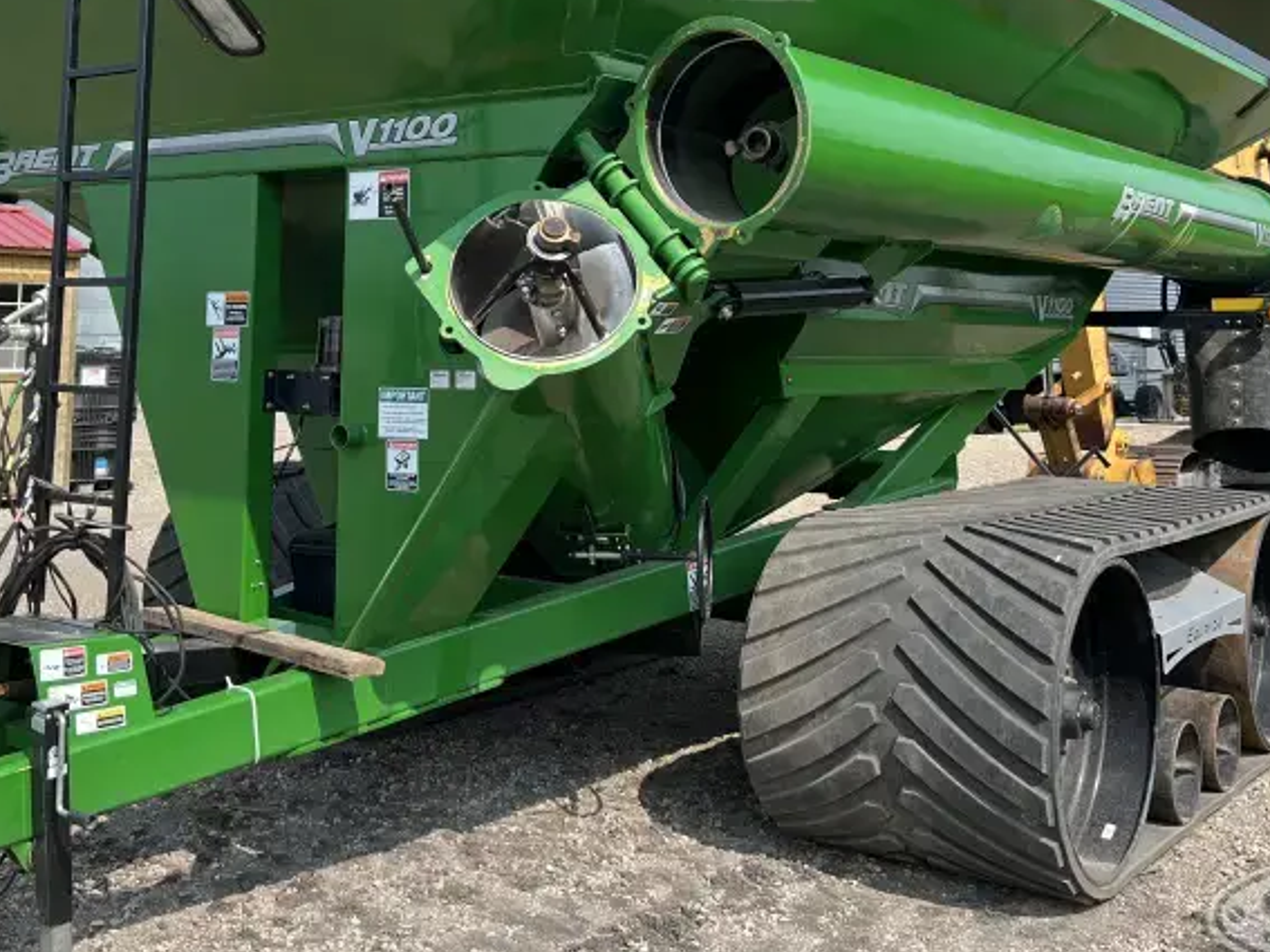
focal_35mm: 44
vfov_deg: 32.0
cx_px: 529
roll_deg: +0.5
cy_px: 199
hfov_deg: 42.8
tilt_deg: +5.5
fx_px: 1614
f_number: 1.5
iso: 50
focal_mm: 5.7
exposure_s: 1/2123
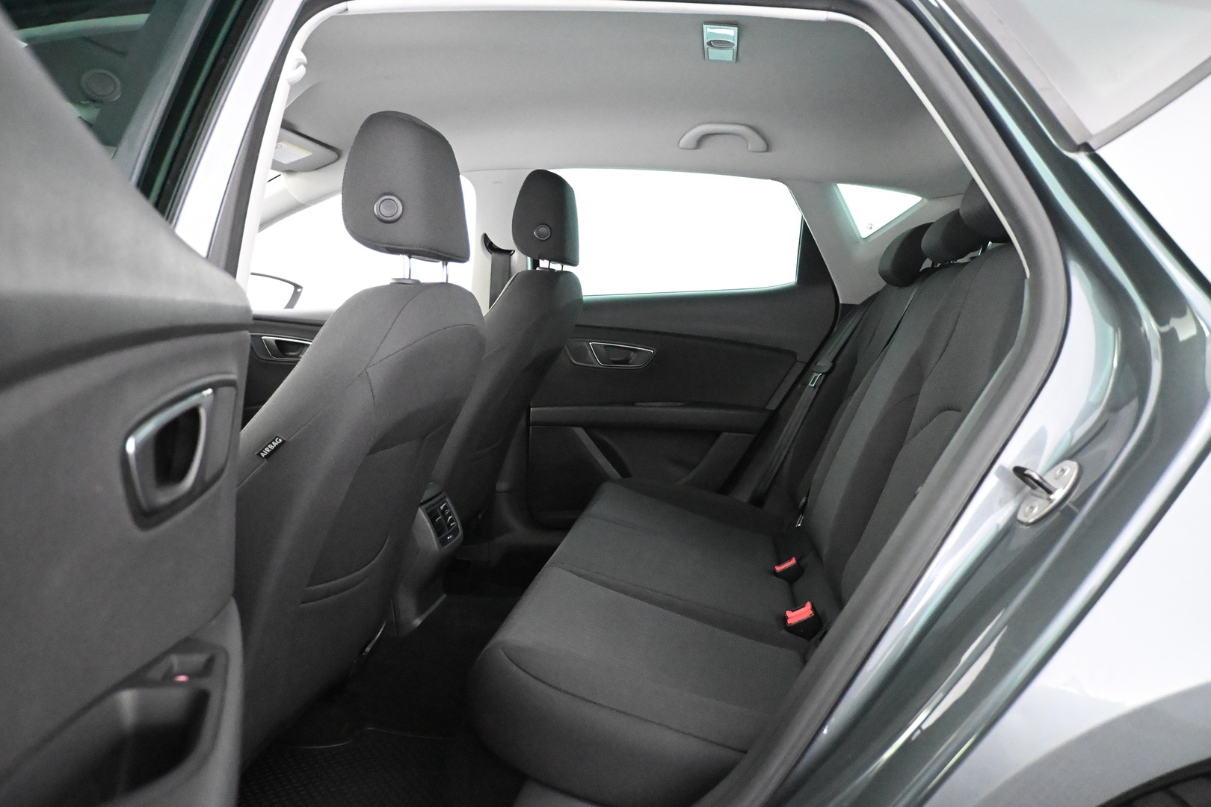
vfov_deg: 49.1
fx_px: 883
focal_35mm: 26
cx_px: 606
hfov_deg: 68.9
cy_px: 404
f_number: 3.5
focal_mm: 17.5
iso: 11400
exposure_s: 1/60
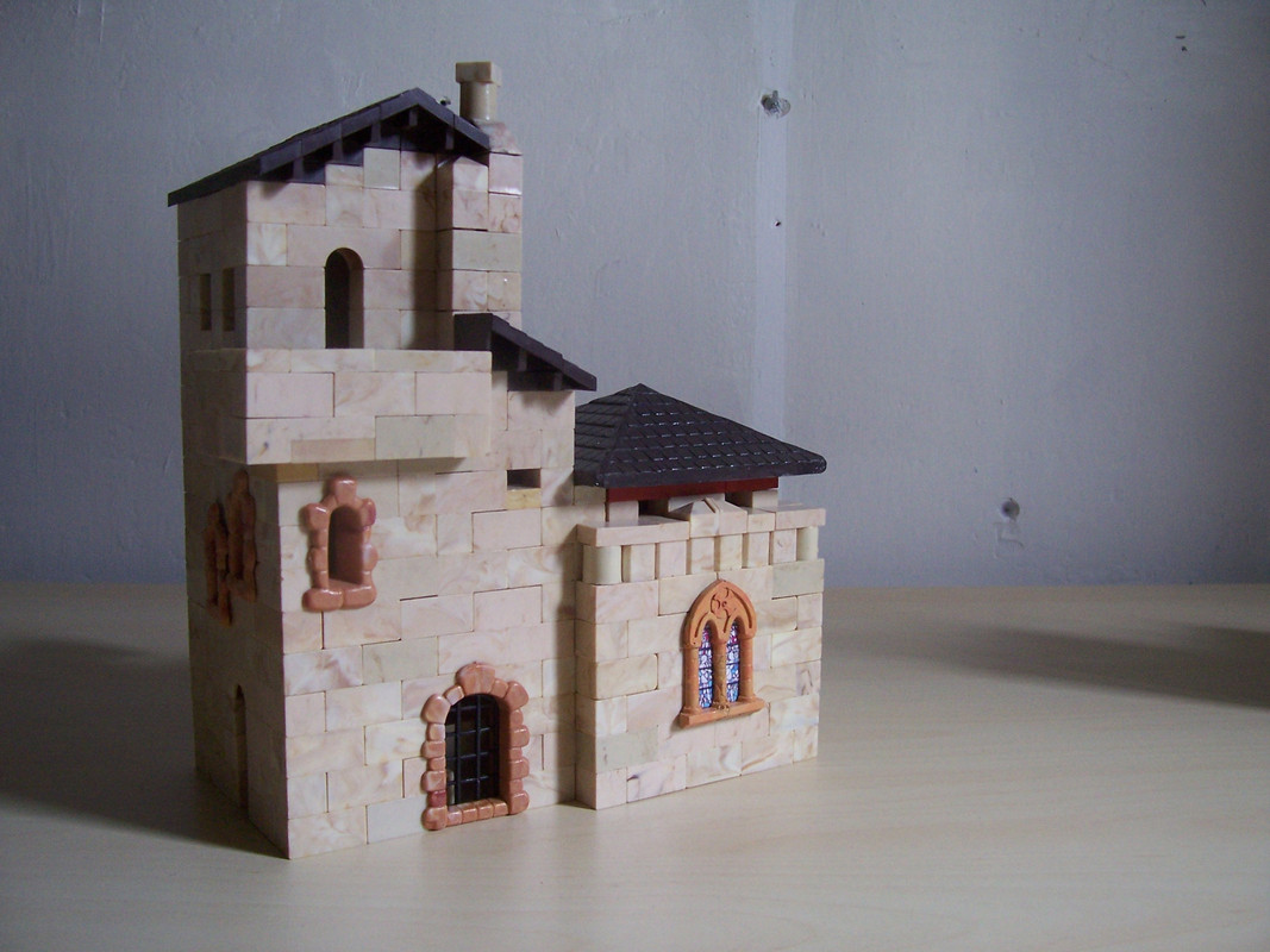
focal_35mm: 34
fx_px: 1247
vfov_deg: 41.8
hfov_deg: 54.0
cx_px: 635
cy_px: 476
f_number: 2.7
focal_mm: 5.6
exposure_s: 1/30
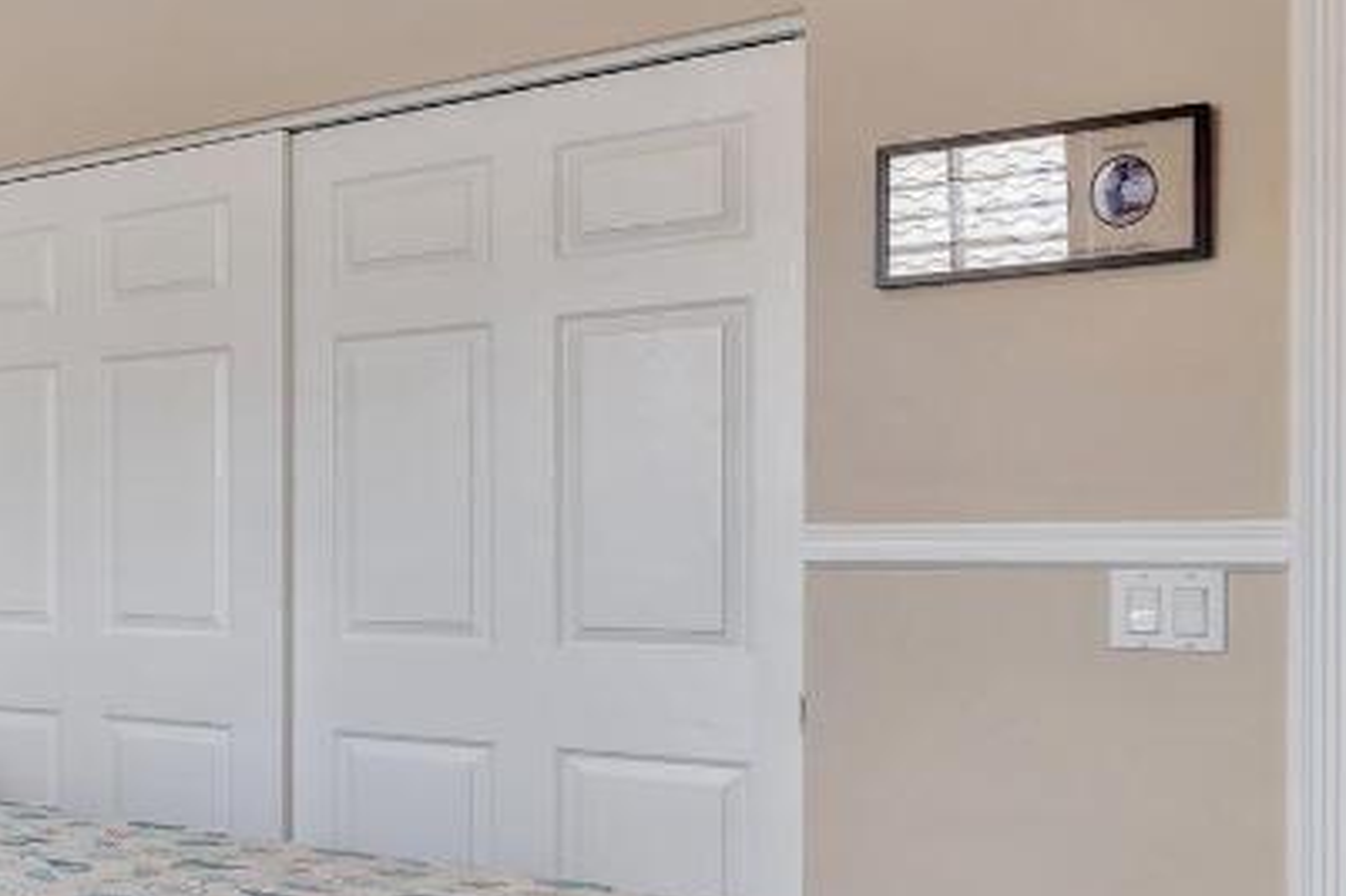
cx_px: -544
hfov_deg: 30.2
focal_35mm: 46
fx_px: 1719
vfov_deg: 29.1
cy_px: 557
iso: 100
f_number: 5.6
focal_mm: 16
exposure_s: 1/5
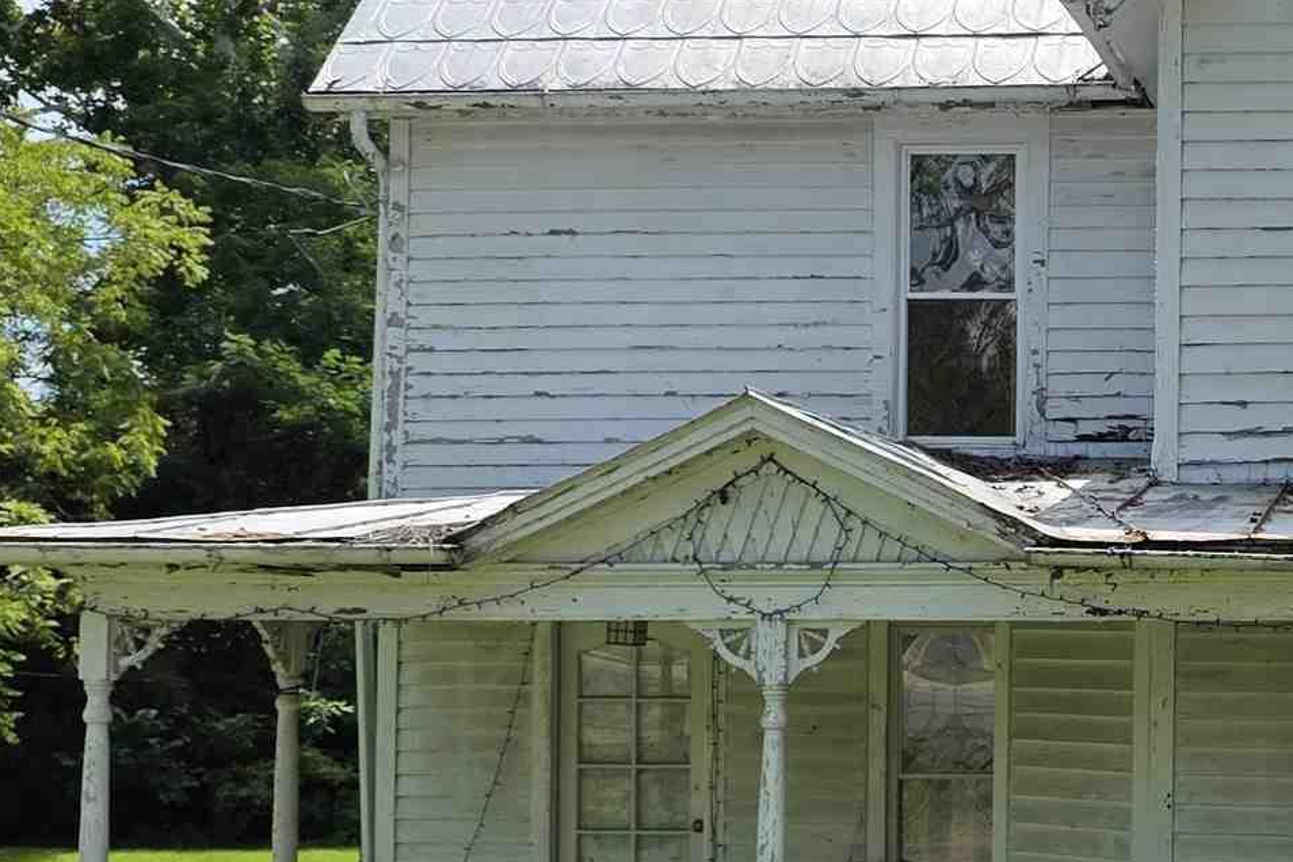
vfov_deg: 17.7
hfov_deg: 25.3
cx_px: 1233
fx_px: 2765
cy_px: 519
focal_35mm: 77
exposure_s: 1/7333
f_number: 1.7
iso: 80
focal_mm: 6.3
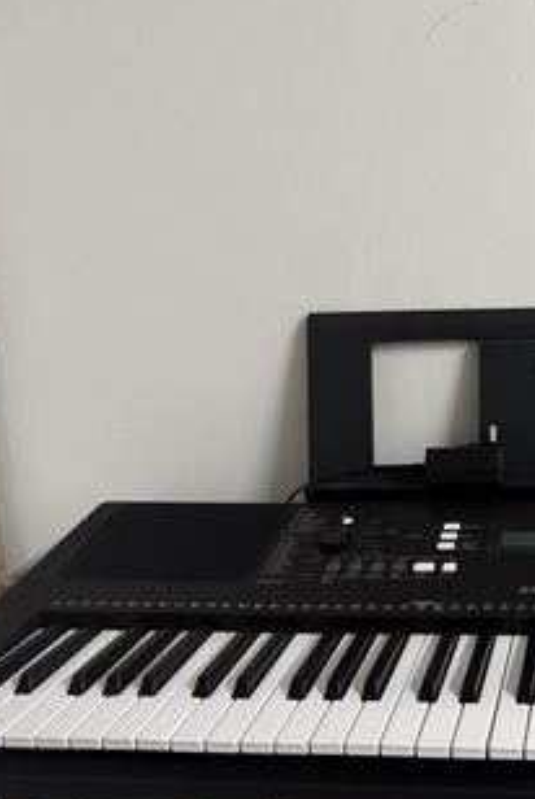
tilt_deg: -11.7
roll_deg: +1.8
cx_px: 560
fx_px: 823
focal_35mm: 37
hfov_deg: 32.5
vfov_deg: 51.8
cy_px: 367
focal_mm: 6.76
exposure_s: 1/60
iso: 500
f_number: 1.78
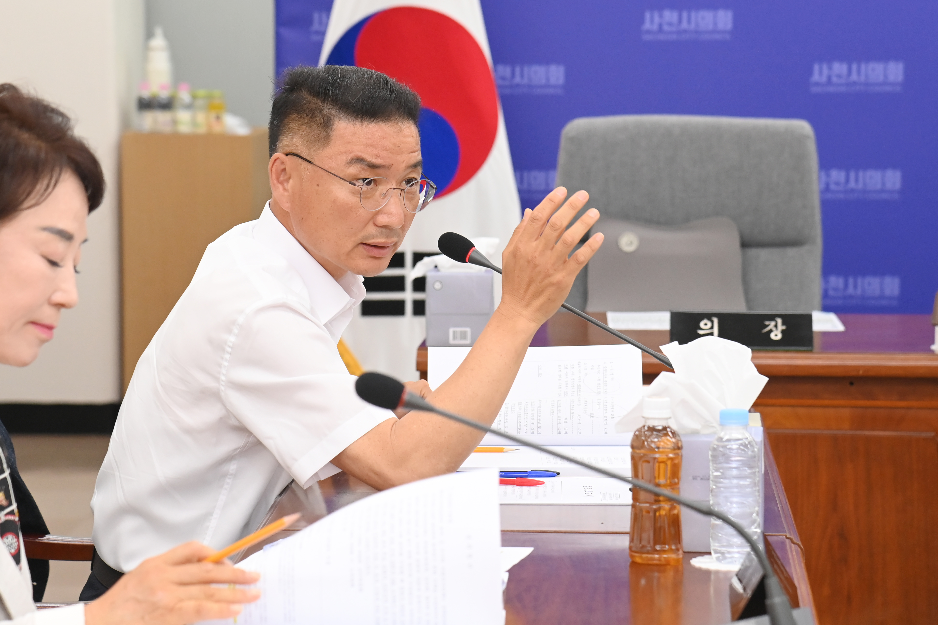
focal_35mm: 120
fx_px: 3126
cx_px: 469
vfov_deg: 11.4
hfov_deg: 17.1
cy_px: 312
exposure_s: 1/250
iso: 3200
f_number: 6.3
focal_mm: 120
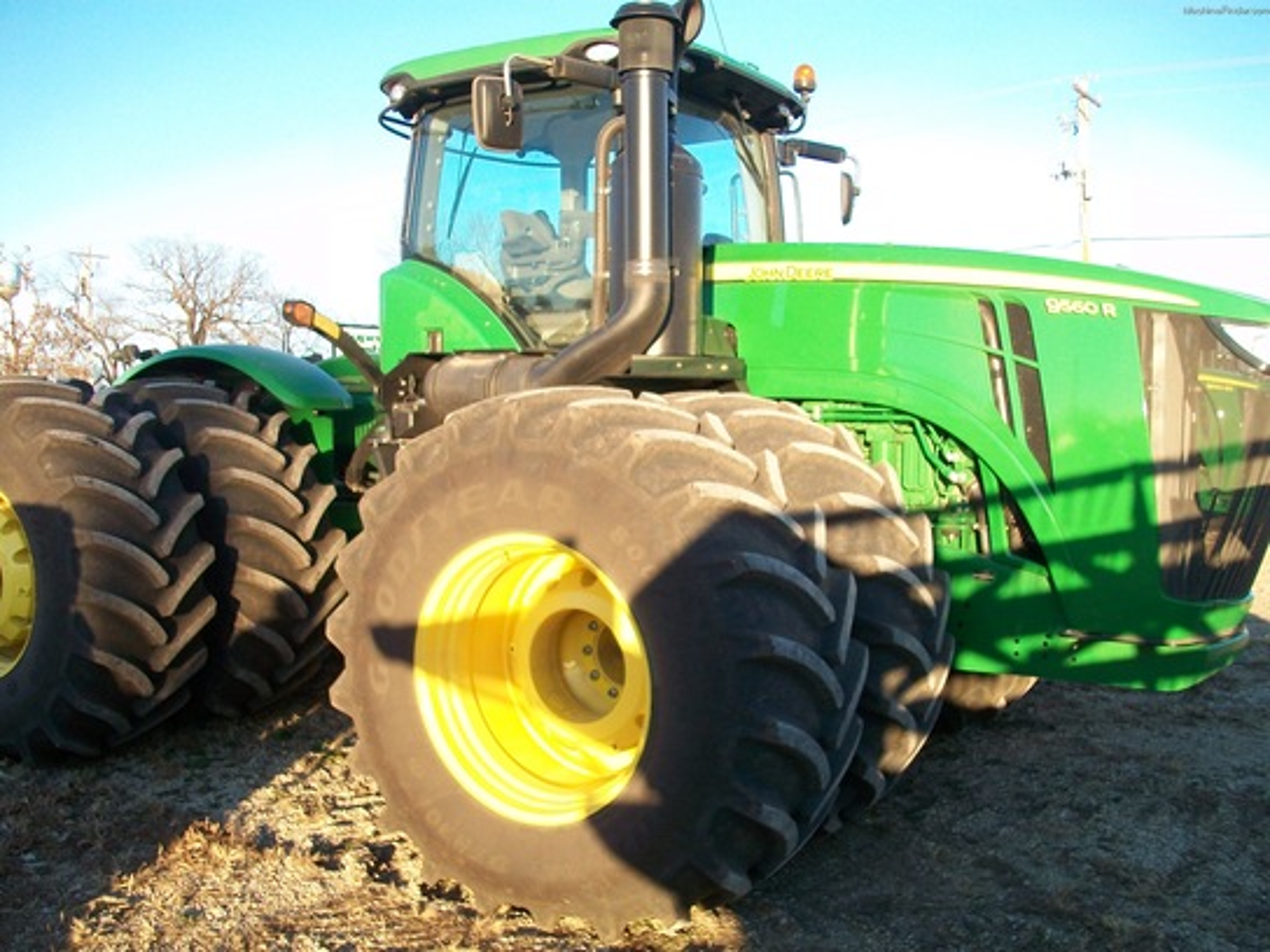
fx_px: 1247
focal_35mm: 34
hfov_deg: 54.0
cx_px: 635
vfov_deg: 41.8
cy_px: 476
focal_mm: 5.7
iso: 80
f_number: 2.8
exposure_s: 1/250
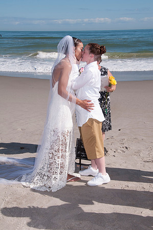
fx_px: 326
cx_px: 76
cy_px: 115
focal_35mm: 51
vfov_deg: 38.9
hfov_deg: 26.4
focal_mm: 34
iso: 100
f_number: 13
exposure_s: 1/250
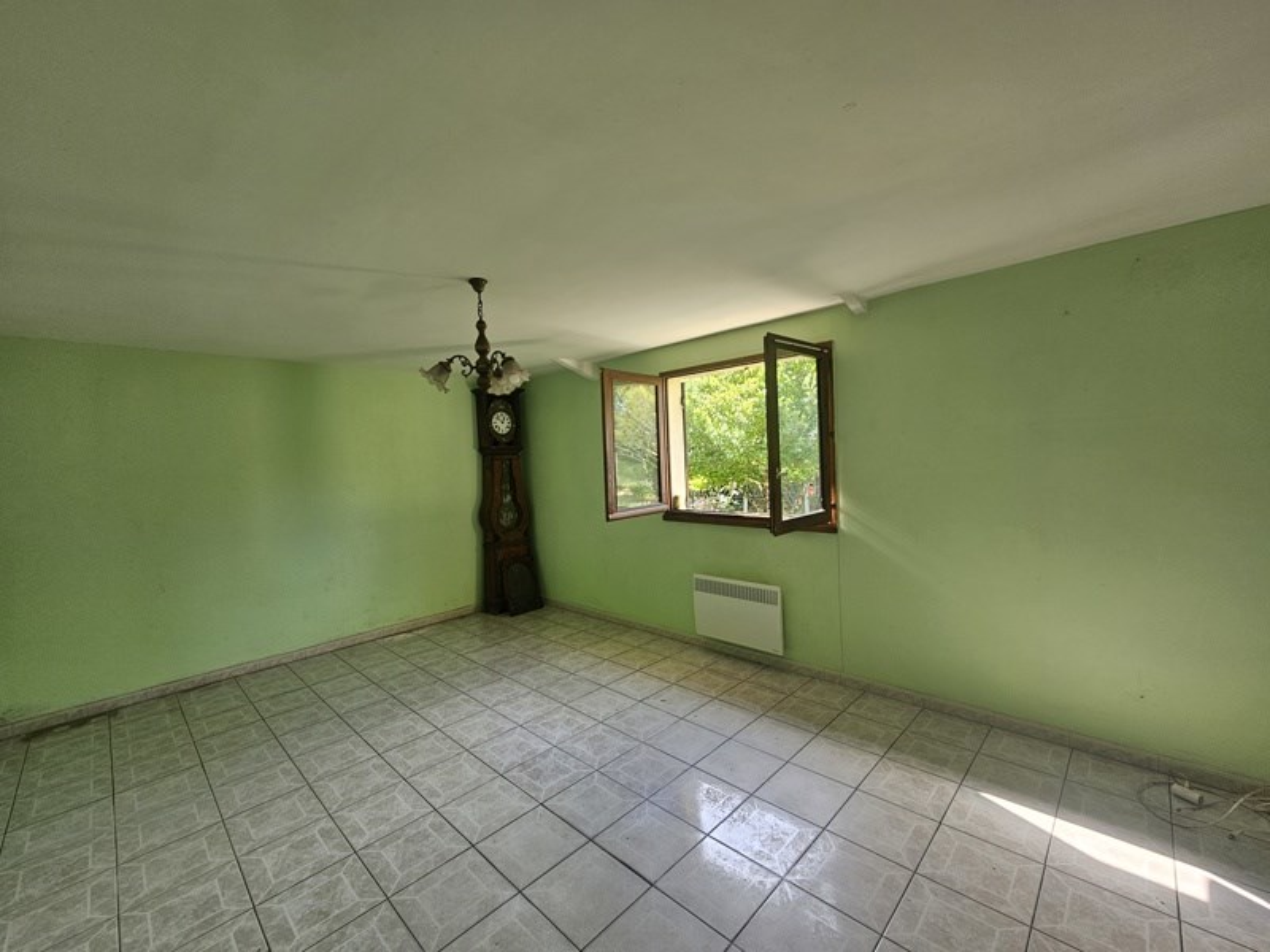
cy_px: 476
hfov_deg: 106.2
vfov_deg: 89.9
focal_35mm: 13
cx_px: 635
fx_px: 477
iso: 64
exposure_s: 1/60
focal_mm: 2.2
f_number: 2.2
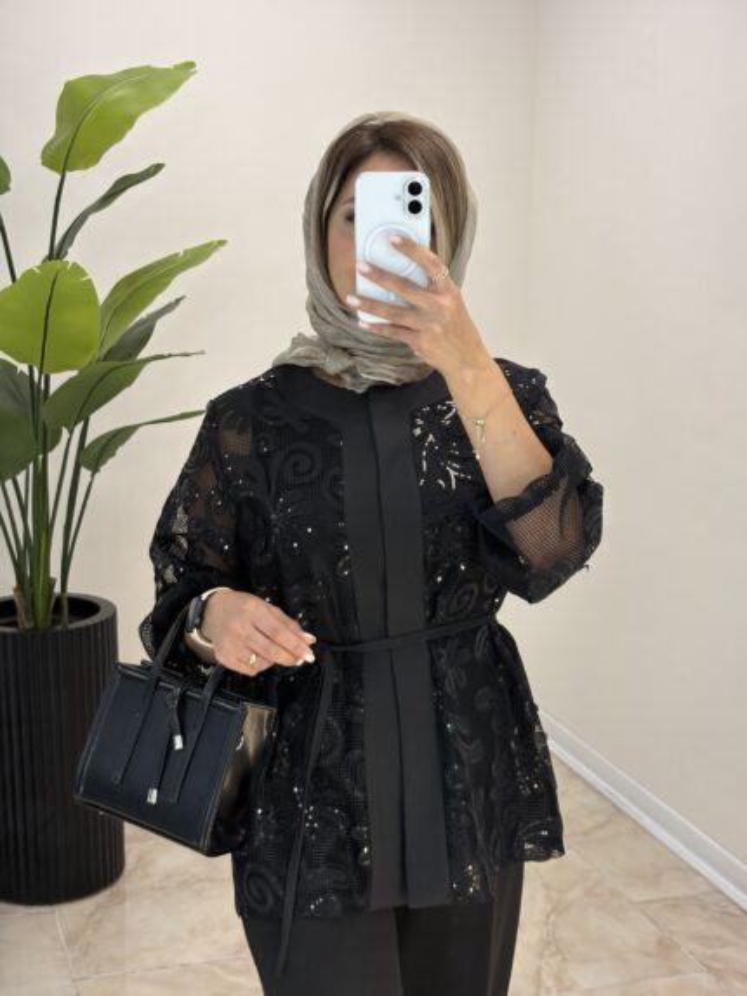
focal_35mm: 52
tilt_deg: -10.9
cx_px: 374
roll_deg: -0.4
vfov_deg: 36.8
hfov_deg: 28.0
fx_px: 1496
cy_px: 498
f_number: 1.6
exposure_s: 1/194
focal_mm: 5.96
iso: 32
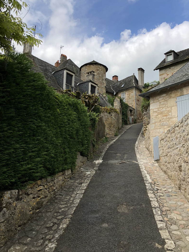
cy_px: 125
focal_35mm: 32
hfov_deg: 44.1
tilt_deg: +13.7
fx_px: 233
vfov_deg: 56.8
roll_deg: -0.6
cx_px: 106
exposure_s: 1/1548
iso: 20
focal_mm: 4
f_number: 1.8
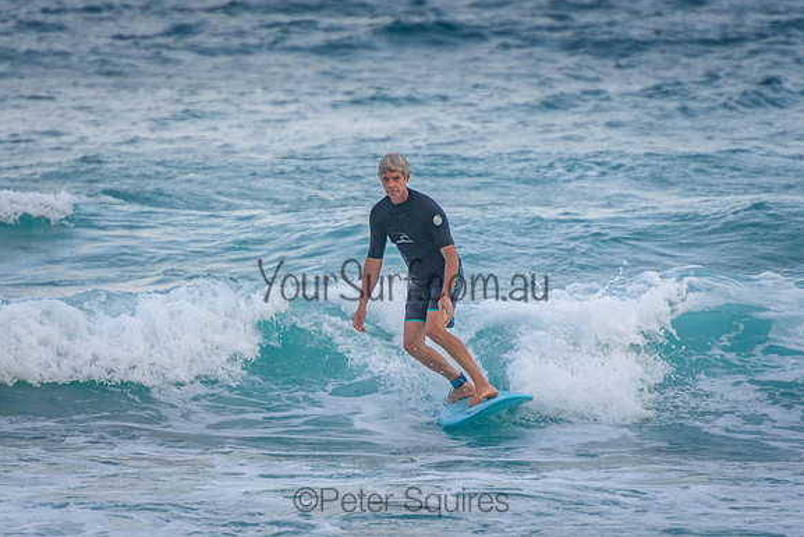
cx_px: 401
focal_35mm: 618
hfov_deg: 3.3
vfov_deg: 2.2
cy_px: 268
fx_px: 13805
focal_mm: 400
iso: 900
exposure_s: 1/1600
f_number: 5.6
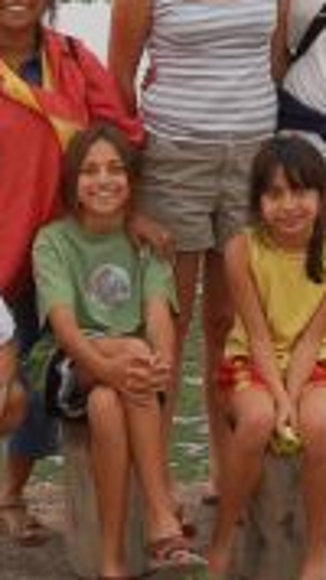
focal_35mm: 148
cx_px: 196
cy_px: 204
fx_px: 2277
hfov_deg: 8.2
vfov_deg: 14.5
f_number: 8
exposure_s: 1/60
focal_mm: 28
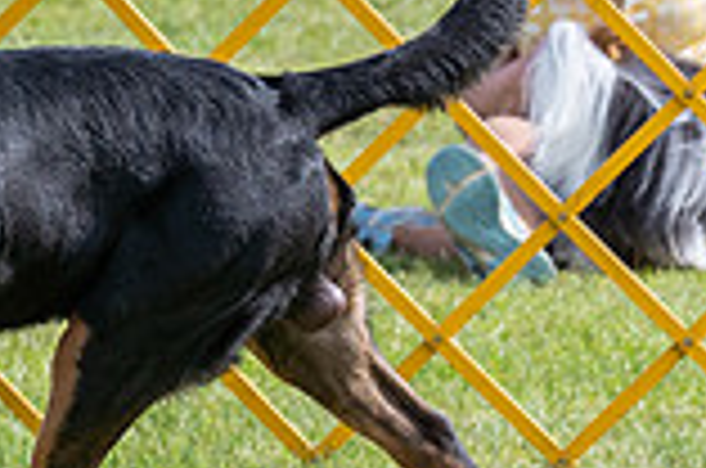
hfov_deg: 2.9
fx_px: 14013
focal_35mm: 716
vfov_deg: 1.9
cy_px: -311
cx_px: -284
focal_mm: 147
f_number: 5.6
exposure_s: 1/1250
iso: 400
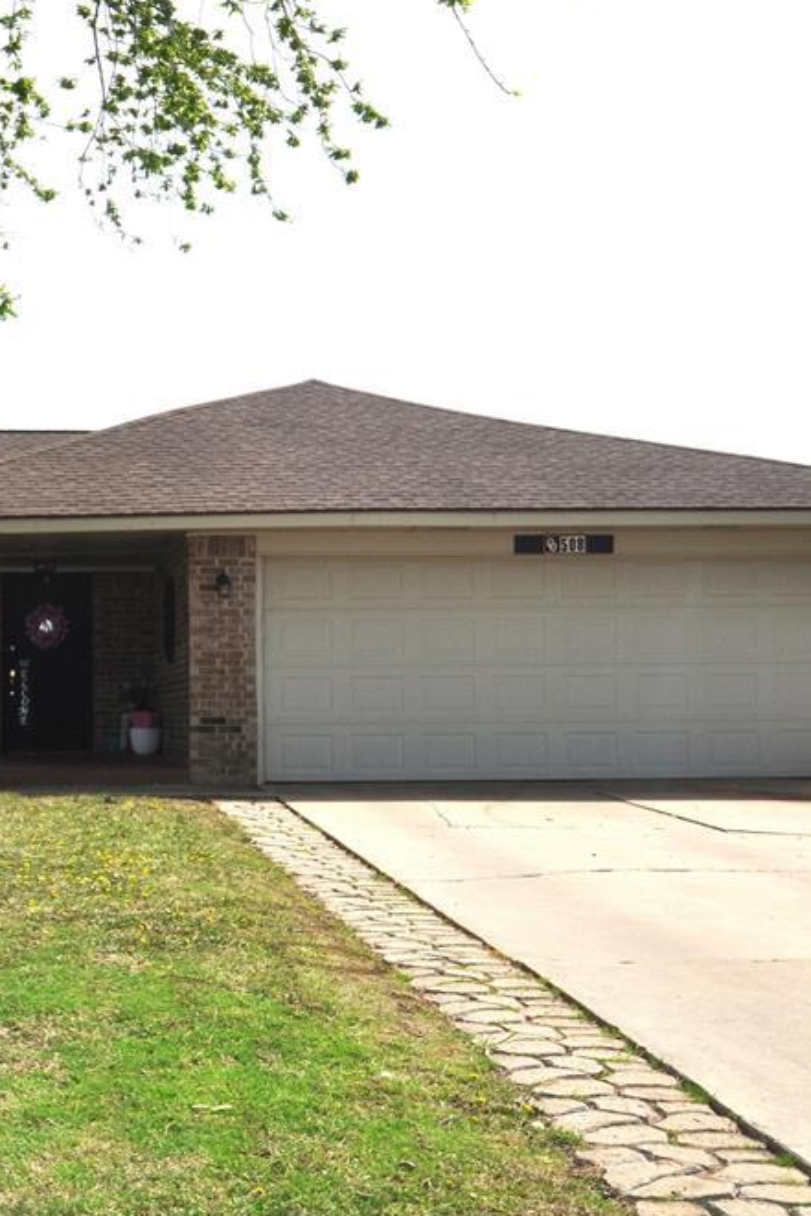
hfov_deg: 25.1
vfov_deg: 38.9
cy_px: 610
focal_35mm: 51
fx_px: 1722
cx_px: -22
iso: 200
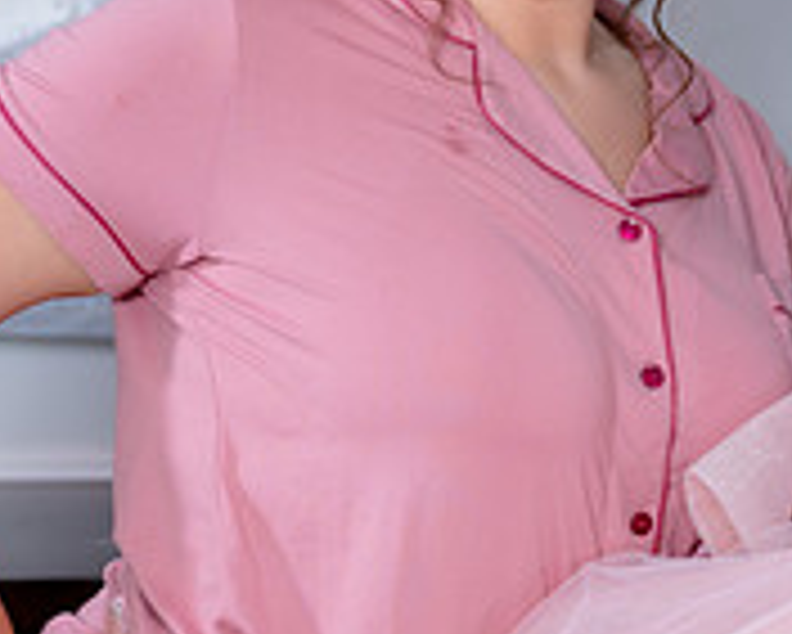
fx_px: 4362
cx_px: 646
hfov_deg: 10.3
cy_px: 187
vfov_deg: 8.3
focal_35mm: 186
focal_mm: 59
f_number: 2.8
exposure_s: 1/60
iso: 800
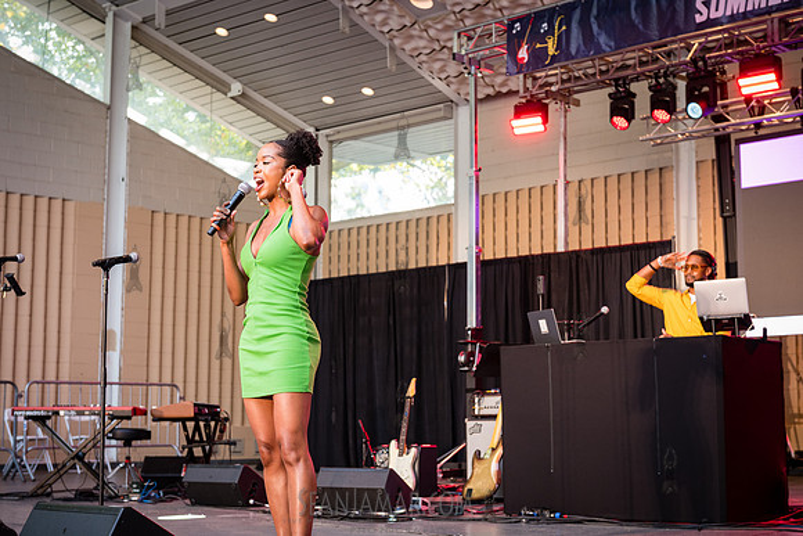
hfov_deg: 35.4
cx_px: 402
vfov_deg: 24.0
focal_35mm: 56
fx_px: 1259
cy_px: 268
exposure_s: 1/125
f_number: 4.5
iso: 1000
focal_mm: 56
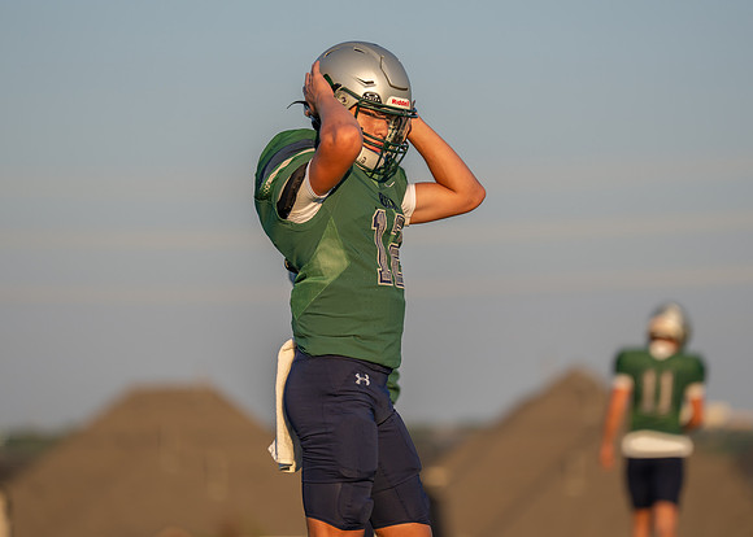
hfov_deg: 8.2
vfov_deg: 5.9
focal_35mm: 246
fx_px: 5253
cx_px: 408
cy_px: 227
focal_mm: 200
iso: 160
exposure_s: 1/2000
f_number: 2.8
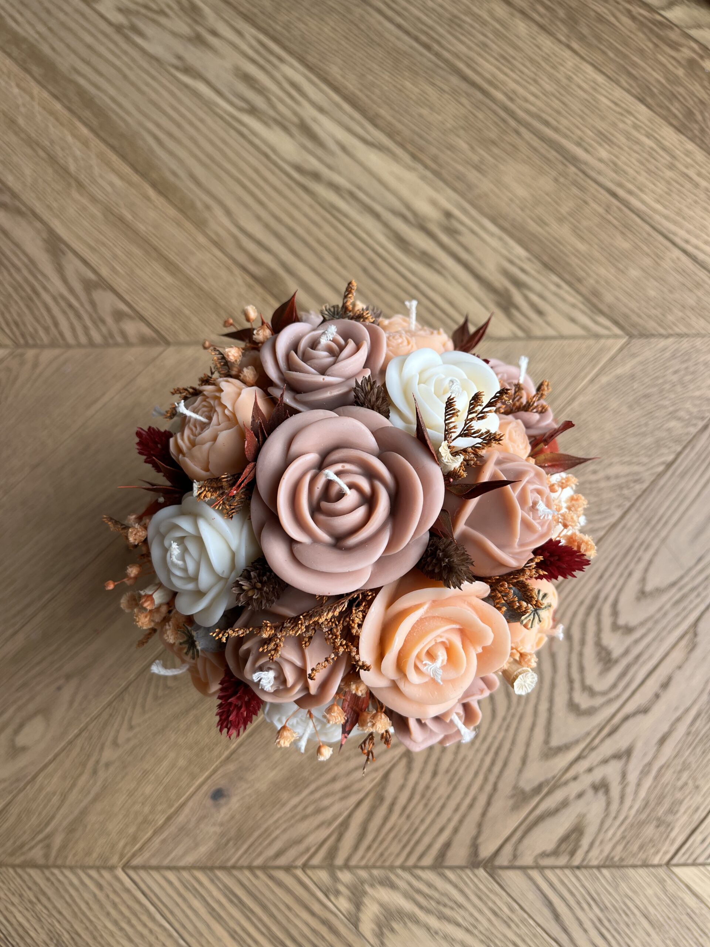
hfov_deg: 53.1
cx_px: 355
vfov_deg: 67.3
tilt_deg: -76.1
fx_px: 711
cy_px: 474
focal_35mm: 26
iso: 40
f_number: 1.6
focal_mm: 5.1
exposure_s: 1/153
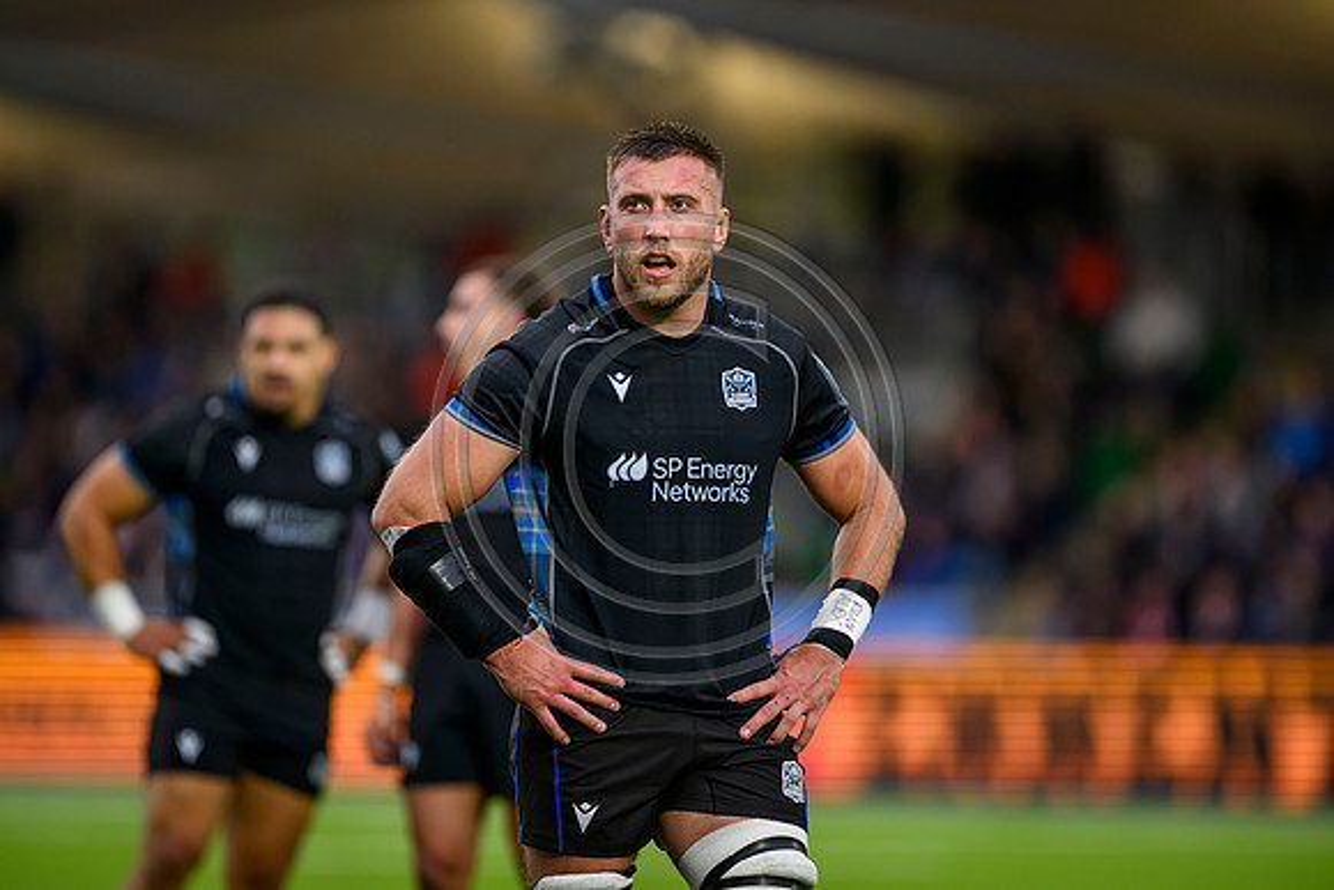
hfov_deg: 5.2
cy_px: 445
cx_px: 667
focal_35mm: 400
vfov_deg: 3.4
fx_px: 14825
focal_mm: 400
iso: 2000
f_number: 3.2
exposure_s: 1/2500
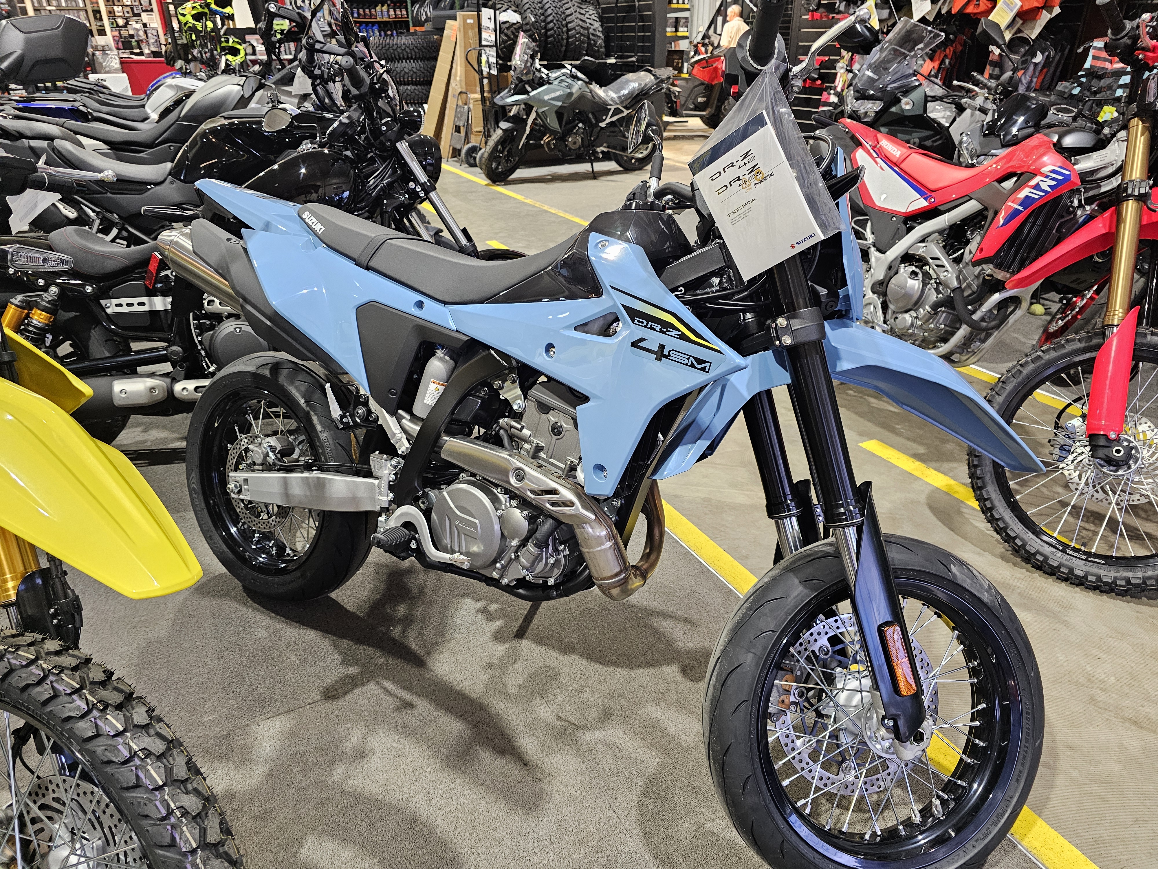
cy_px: 434
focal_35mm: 23
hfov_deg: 73.9
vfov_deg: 58.9
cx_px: 579
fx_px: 769
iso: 640
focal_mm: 6.3
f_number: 1.7
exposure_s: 1/120
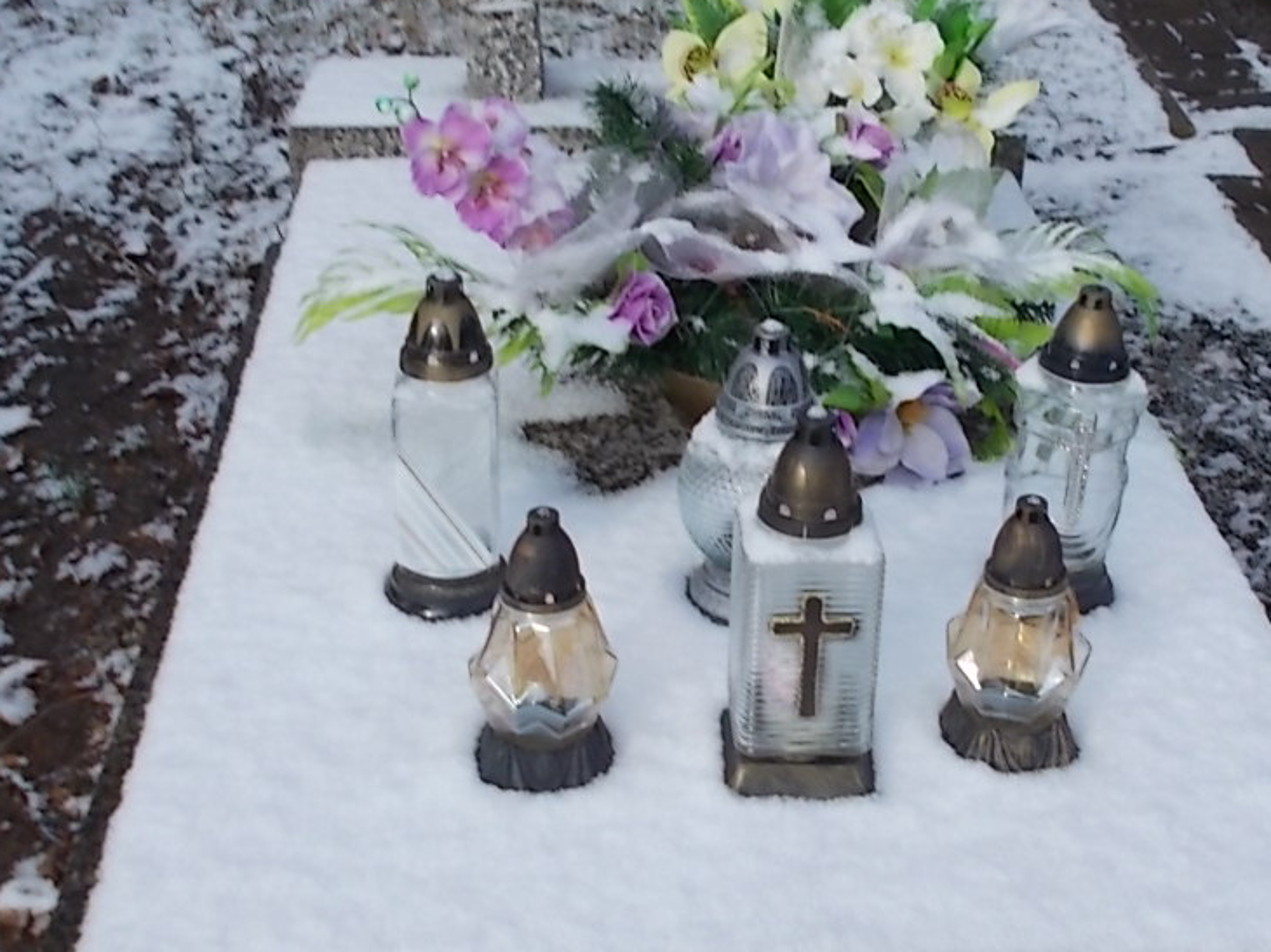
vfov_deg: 25.6
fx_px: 2092
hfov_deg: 33.7
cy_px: 353
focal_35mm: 57
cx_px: 731
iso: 80
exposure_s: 1/80
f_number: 8
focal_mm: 4.6
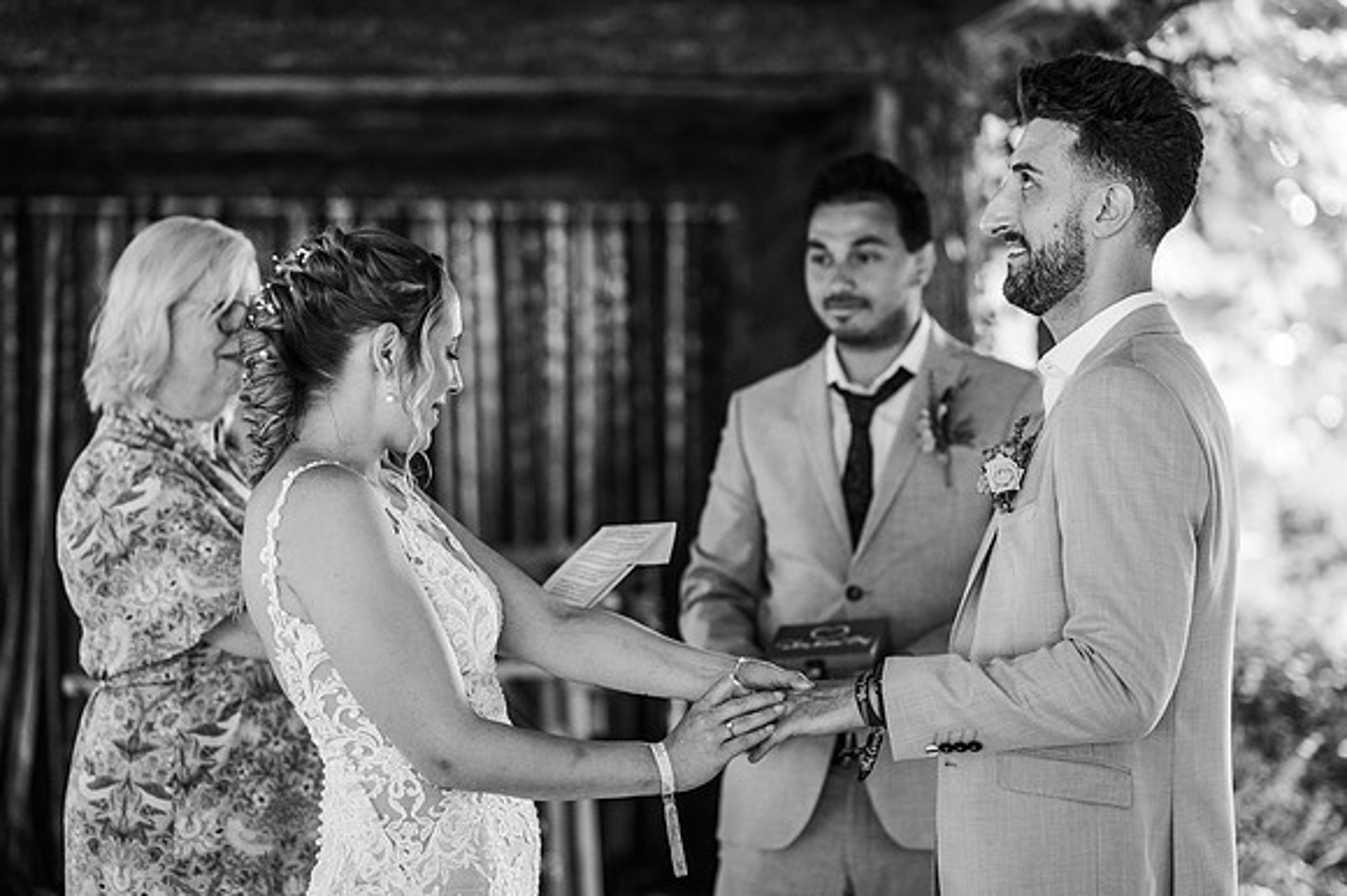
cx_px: 674
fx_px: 3178
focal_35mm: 85
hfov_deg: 23.9
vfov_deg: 16.1
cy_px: 448
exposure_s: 1/200
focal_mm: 85
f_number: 2.2
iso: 1800
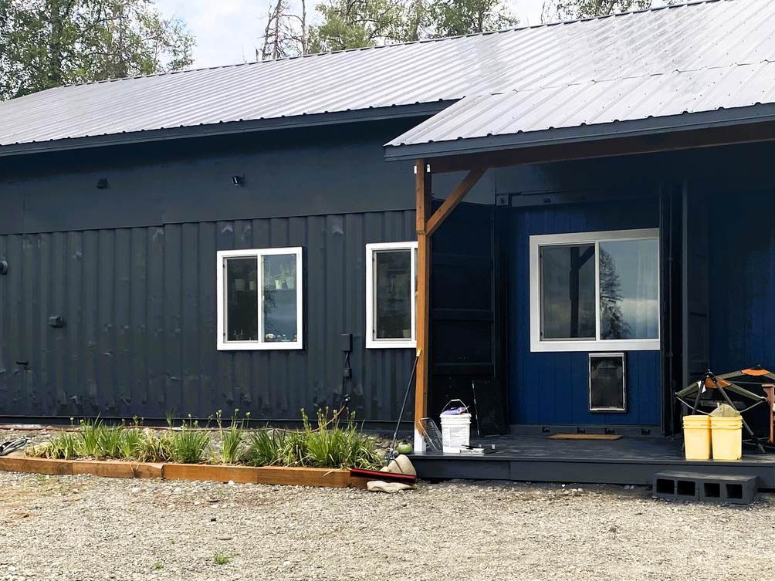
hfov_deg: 37.3
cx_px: 475
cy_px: 355
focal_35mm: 51
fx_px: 1142
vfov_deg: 28.5
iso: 32
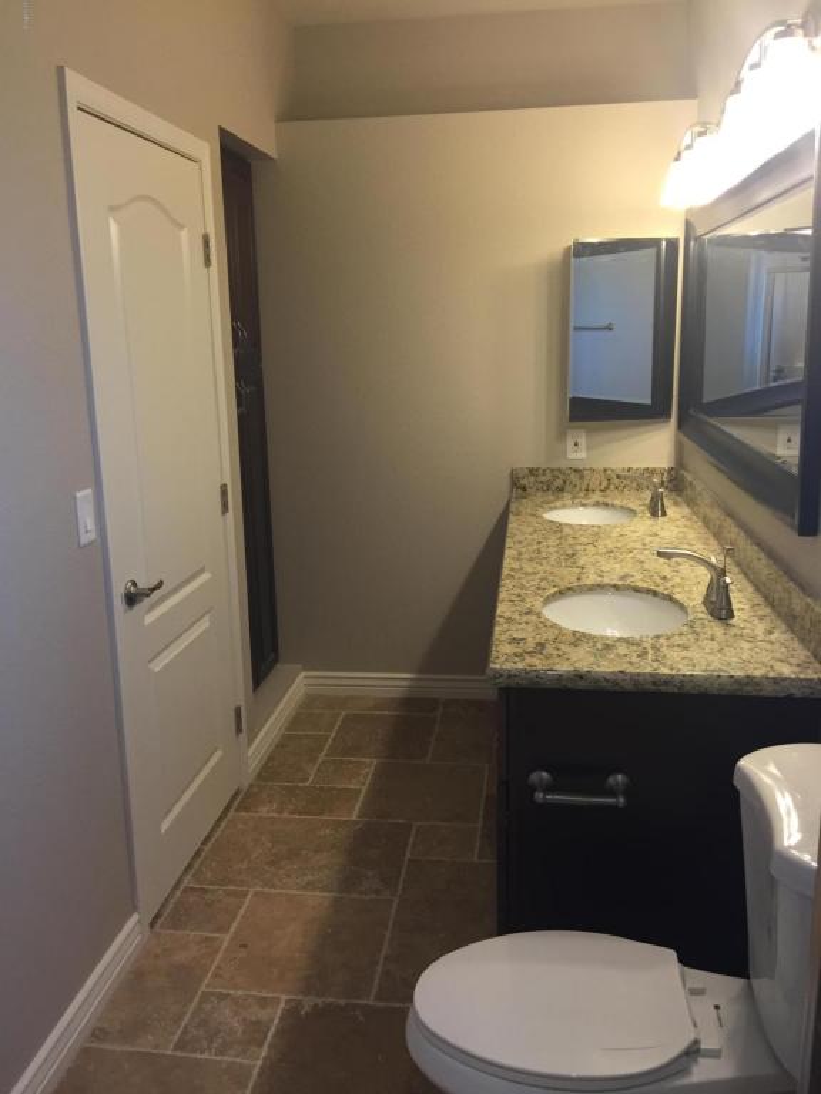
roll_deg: +2.0
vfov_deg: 61.7
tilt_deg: -11.9
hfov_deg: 48.2
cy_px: 547
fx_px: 917
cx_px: 410
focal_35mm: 29
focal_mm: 4.15
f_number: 2.2
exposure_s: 1/33
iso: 64
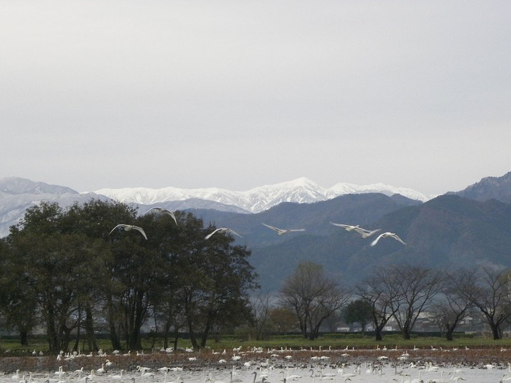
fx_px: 2982
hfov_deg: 9.8
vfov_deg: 7.4
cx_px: 296
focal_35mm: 202
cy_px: 234
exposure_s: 1/87.5
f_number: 4.5
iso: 213
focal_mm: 28.8
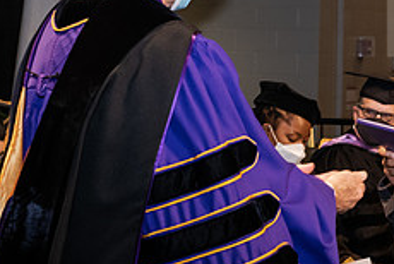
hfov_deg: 13.9
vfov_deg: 9.4
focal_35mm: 146
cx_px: 336
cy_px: 121
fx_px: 1600
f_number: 6.3
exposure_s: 1/200
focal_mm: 58
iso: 1600
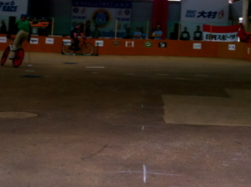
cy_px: -7
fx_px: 687
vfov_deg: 15.2
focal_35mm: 95
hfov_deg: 20.7
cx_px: 148
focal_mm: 3.85
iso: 80
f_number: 2.8
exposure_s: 1/114
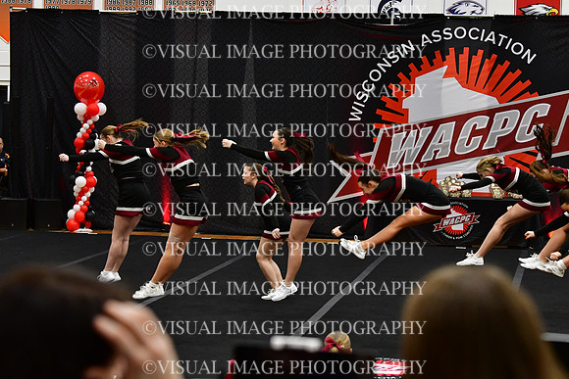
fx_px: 1660
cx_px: 284
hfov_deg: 19.5
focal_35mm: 105
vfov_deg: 13.0
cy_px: 190
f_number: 4
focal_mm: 70
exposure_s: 1/500
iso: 4000
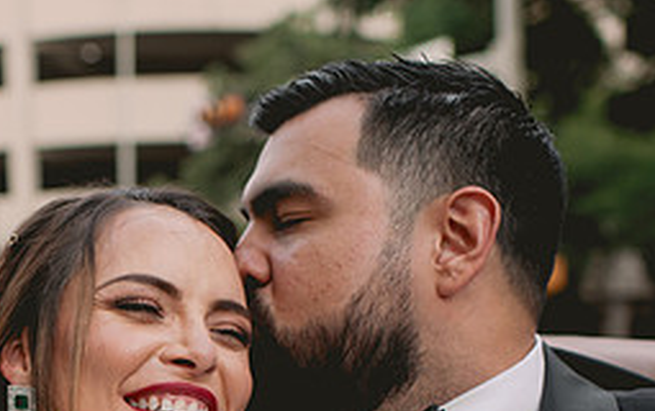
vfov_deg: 15.6
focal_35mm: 81
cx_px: 69
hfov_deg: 24.8
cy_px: 494
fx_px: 1448
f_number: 2.8
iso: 160
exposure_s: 1/2000
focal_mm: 35
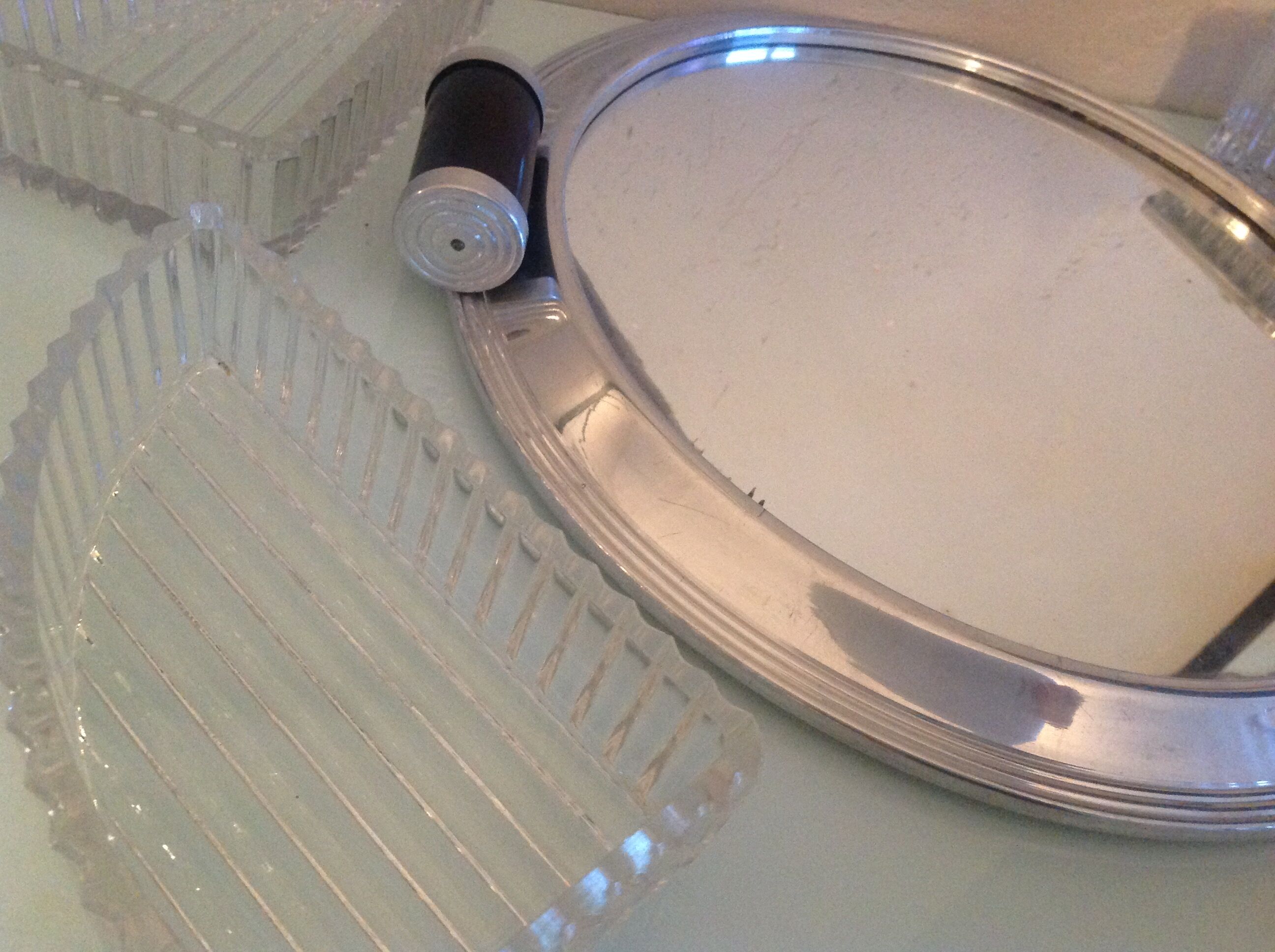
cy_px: 476
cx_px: 638
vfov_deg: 40.6
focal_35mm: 35
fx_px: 1287
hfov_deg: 52.7
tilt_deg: -45.7
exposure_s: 1/17
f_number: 2.4
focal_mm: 4.28
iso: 400
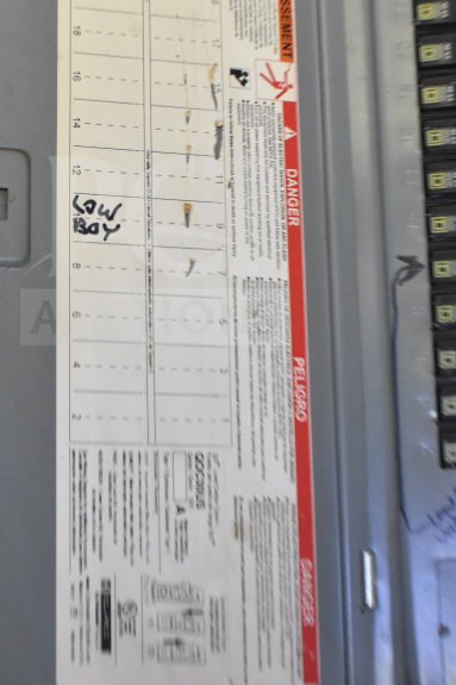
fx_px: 1635
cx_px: 154
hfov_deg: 15.8
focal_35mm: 86
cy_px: 251
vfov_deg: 23.6
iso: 3600
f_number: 4.8
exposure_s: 1/60
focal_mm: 36
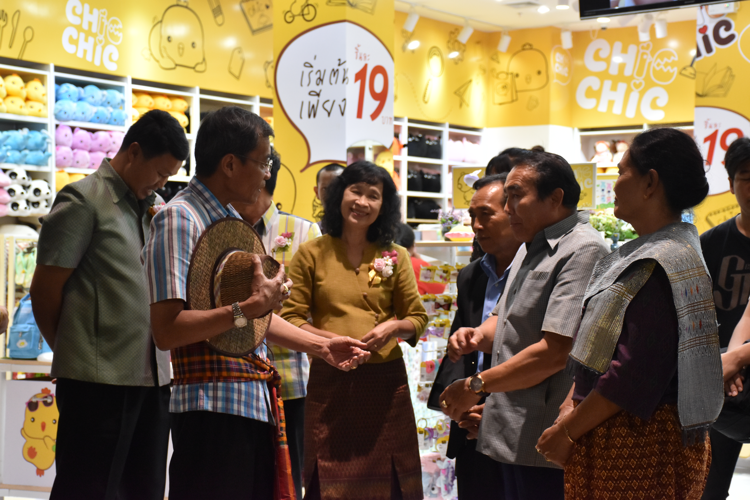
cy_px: 250
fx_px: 1500
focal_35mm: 72
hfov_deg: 28.1
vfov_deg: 18.9
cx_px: 375
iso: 1250
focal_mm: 48
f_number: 5.6
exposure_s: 1/125
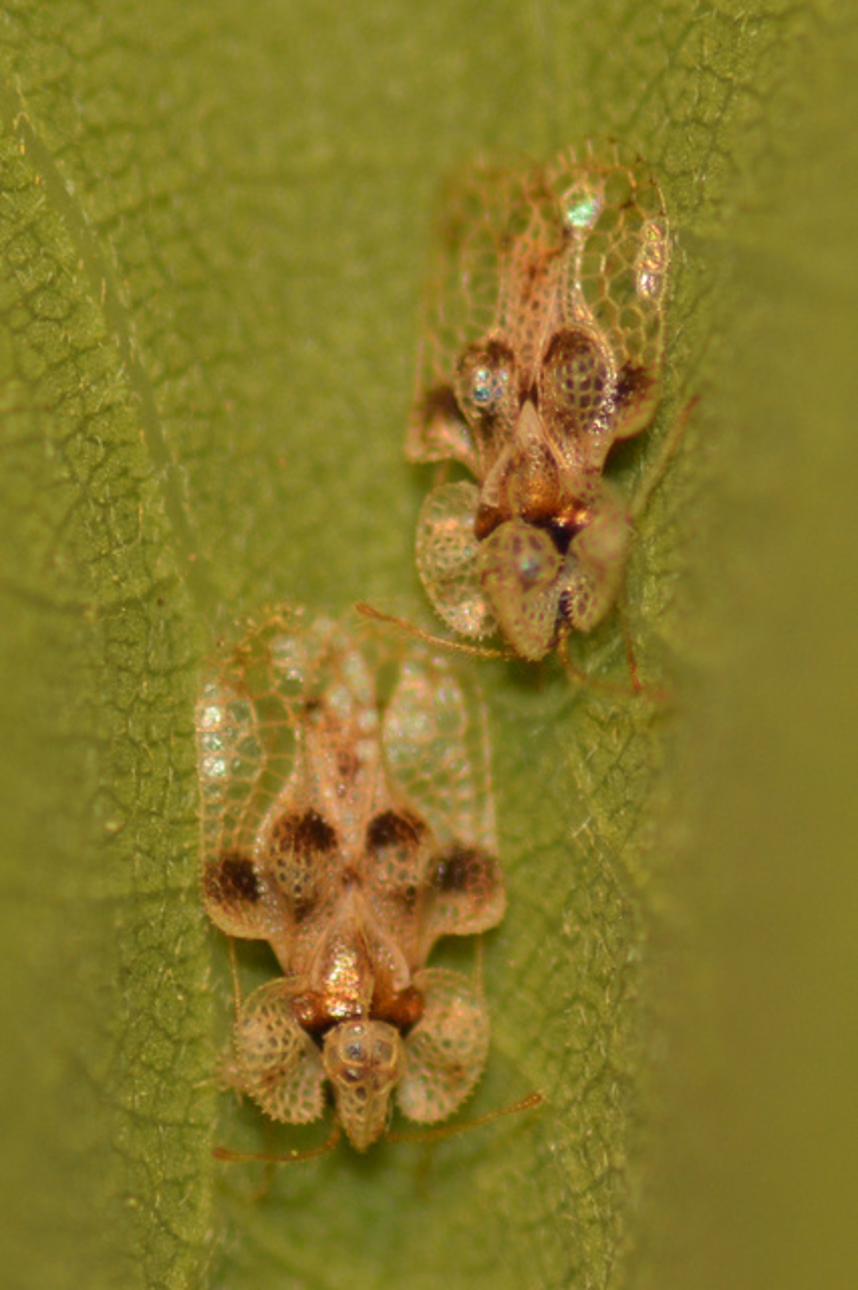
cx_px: 429
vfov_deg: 13.7
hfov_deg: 9.1
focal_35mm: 150
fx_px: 5368
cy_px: 645
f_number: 7.1
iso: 200
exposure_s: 1/200
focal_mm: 100
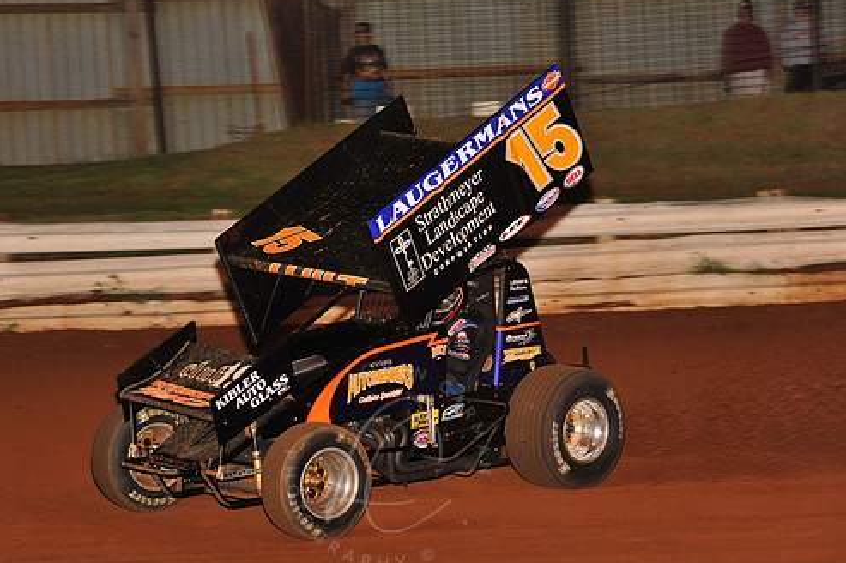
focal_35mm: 147
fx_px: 3452
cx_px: 386
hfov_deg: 14.0
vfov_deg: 9.3
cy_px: 307
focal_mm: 125
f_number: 6.3
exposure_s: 1/320
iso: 1000
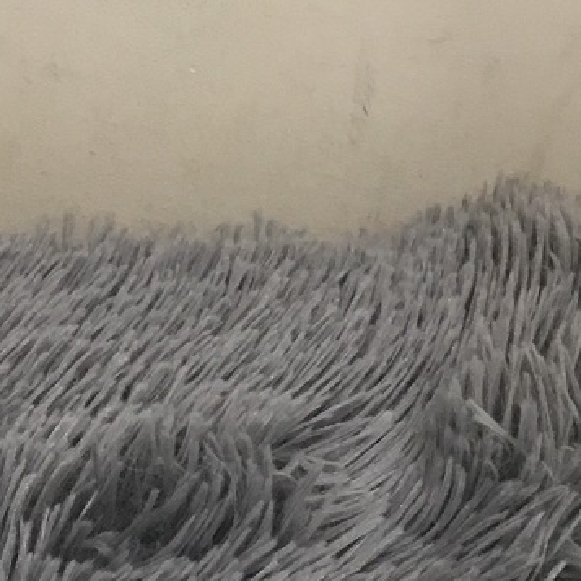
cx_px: 259
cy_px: 887
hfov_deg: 18.9
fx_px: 1747
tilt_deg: -54.7
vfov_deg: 17.0
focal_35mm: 92
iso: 80
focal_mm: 3.3
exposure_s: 1/33
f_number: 2.4
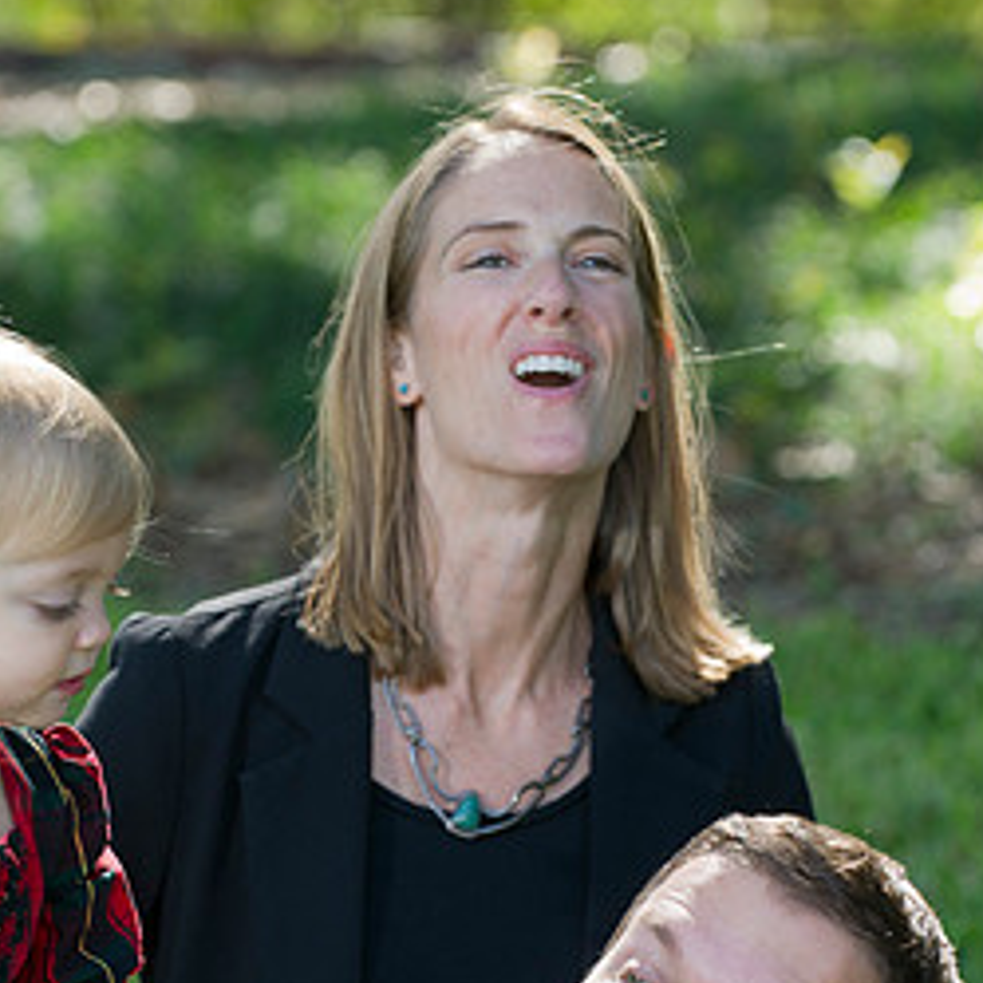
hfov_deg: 6.6
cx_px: 351
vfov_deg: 6.6
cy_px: 699
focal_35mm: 267
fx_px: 8578
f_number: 4
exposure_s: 1/160
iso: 250
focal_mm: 135
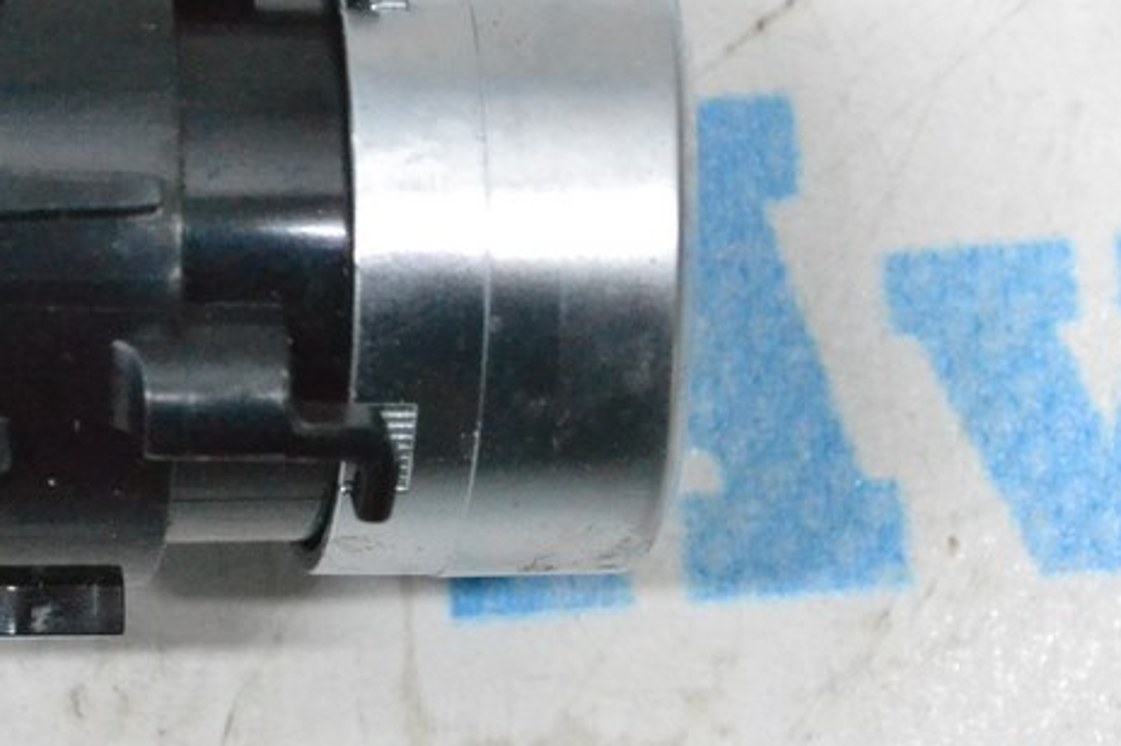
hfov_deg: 11.2
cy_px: 359
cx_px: 109
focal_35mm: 182
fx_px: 5668
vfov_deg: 7.5
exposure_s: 1/125
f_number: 10
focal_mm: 55
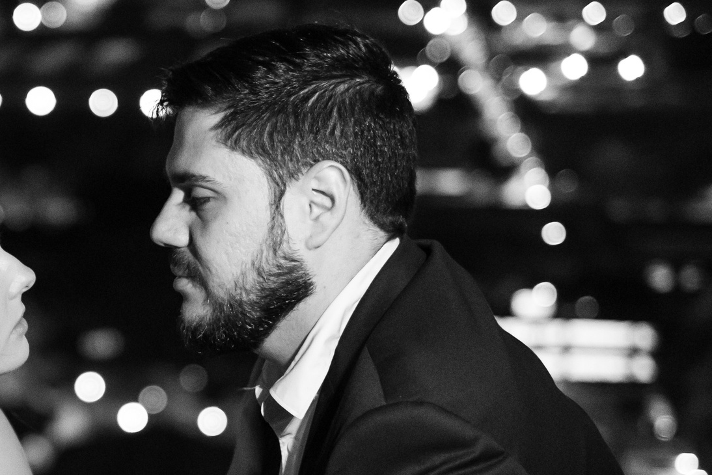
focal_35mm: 124
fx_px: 2453
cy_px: 365
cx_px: 37
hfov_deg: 16.3
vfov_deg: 11.0
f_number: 1.4
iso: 3200
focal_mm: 35
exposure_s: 1/100
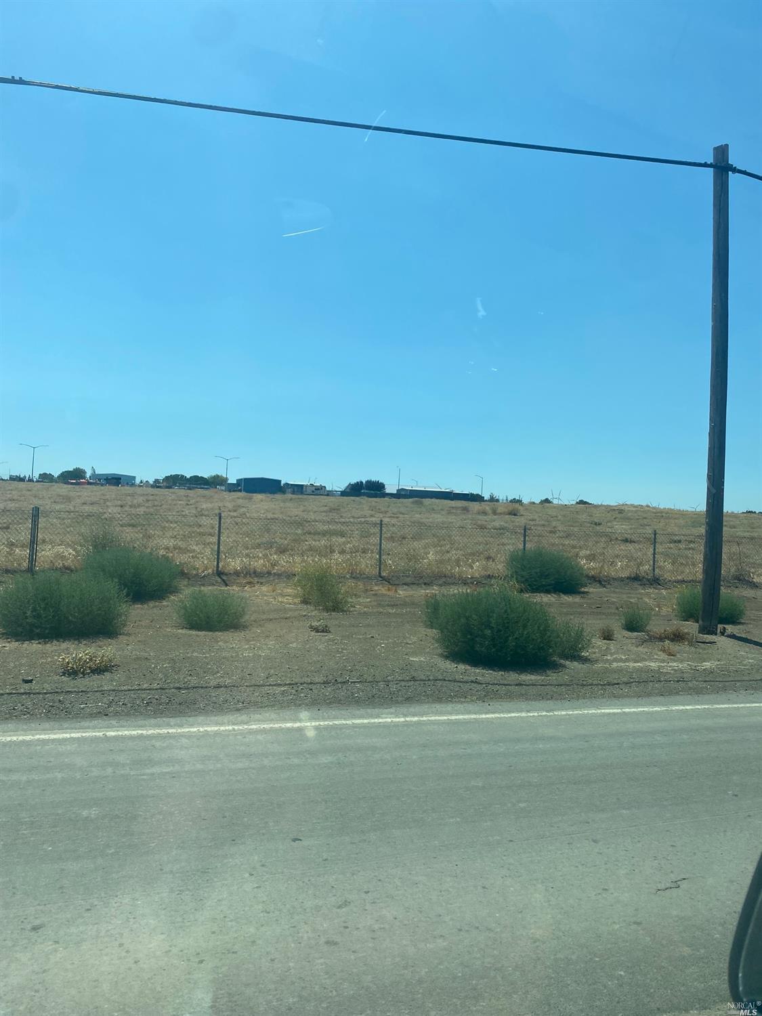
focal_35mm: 26
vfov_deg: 67.3
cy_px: 508
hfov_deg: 53.1
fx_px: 763
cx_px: 381
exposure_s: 1/3846
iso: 32
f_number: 1.8
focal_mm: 4.25
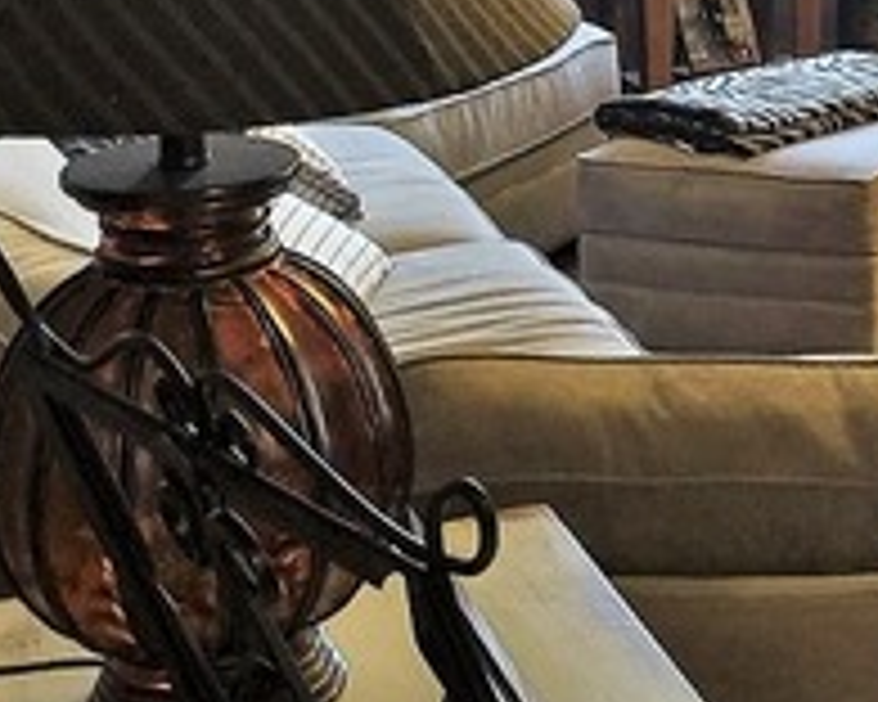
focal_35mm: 93
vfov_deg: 16.3
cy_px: 72
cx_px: 1162
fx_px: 2417
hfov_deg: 19.0
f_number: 2.2
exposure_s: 1/15
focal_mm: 4.15
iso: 64
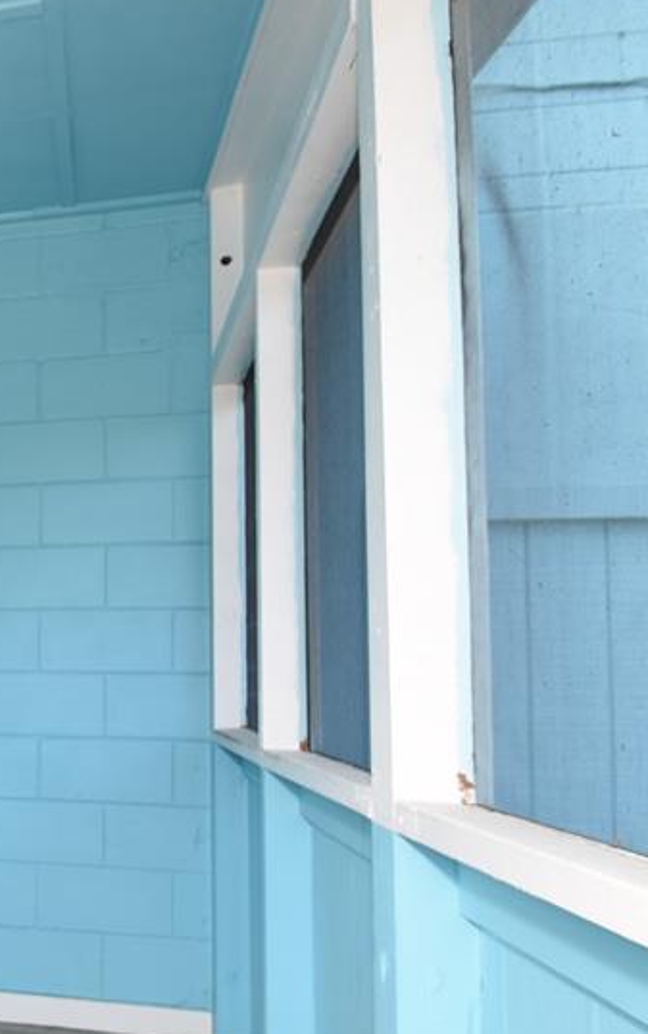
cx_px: -167
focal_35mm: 32
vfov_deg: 59.0
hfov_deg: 31.6
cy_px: 638
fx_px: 902
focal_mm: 11
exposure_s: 1/80
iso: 100
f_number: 4.5
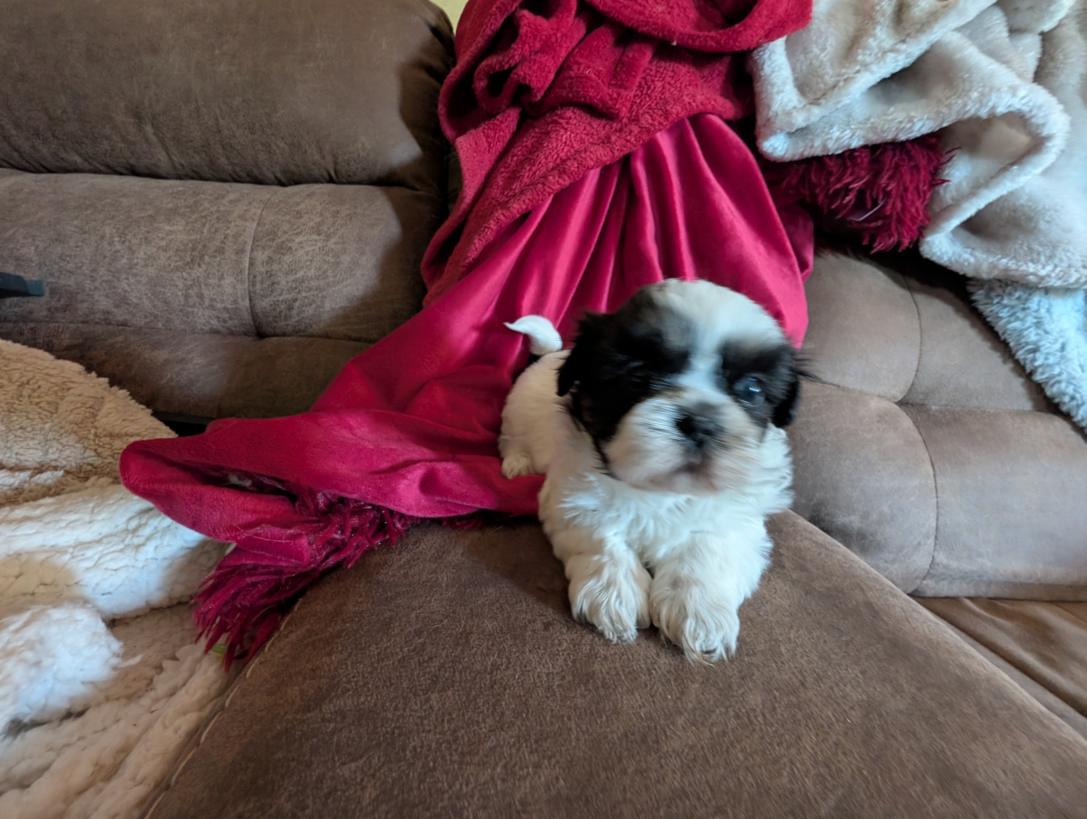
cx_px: 544
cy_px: 410
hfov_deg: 110.5
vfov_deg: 94.6
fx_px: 377
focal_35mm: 12
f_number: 1.7
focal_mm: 2.02
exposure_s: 1/25
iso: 511
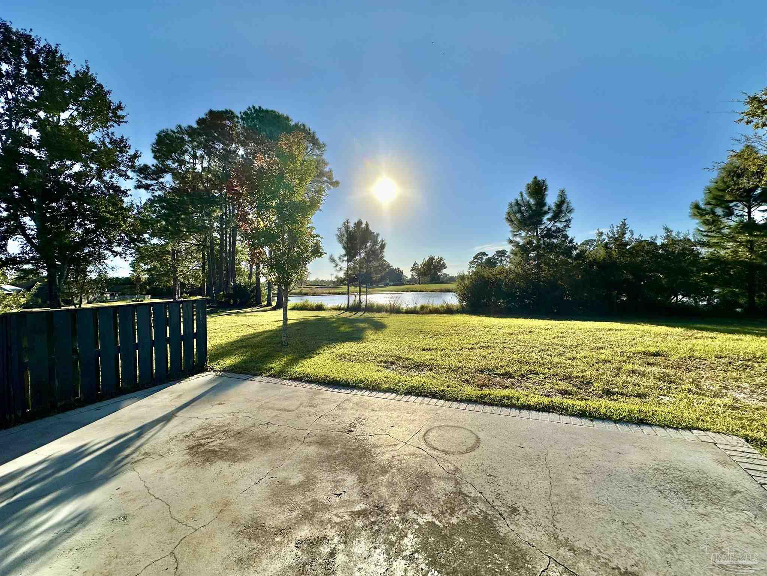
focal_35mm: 14
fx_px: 310
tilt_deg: -0.7
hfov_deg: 102.1
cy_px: 288
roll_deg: +2.6
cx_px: 384
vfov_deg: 85.7
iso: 50
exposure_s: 1/4132
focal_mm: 2.22
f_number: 2.2
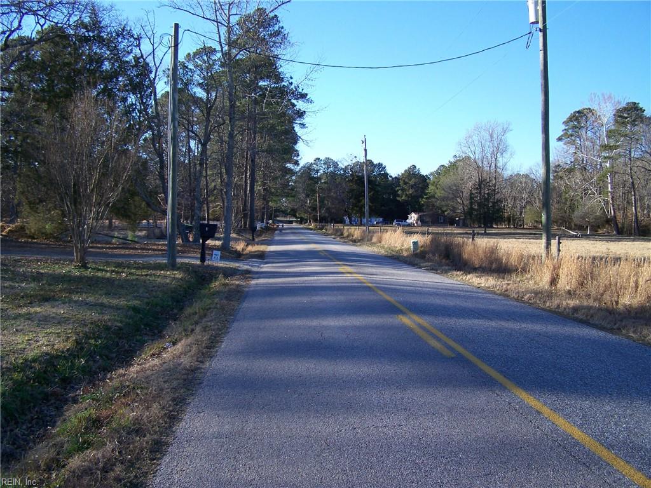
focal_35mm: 38
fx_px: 715
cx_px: 326
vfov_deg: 37.7
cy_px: 244
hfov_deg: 49.0
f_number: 2.8
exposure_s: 1/320
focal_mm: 6.3
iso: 64
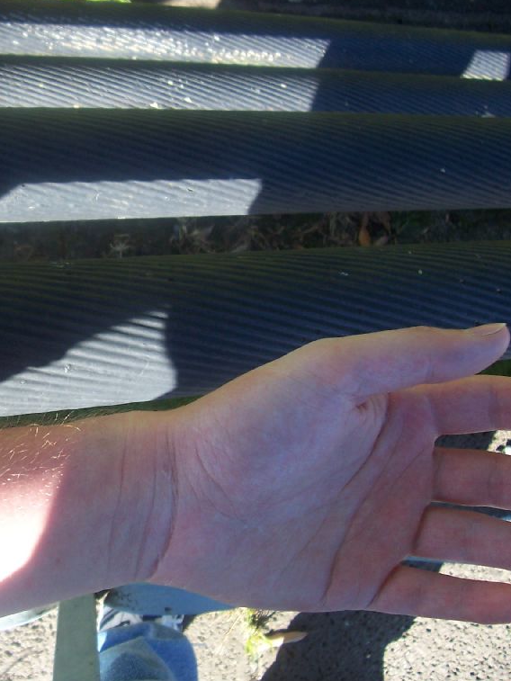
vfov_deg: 41.2
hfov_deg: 30.4
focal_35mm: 46
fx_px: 905
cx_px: 71
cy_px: 341
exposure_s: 1/250
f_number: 2.7
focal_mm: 5.6
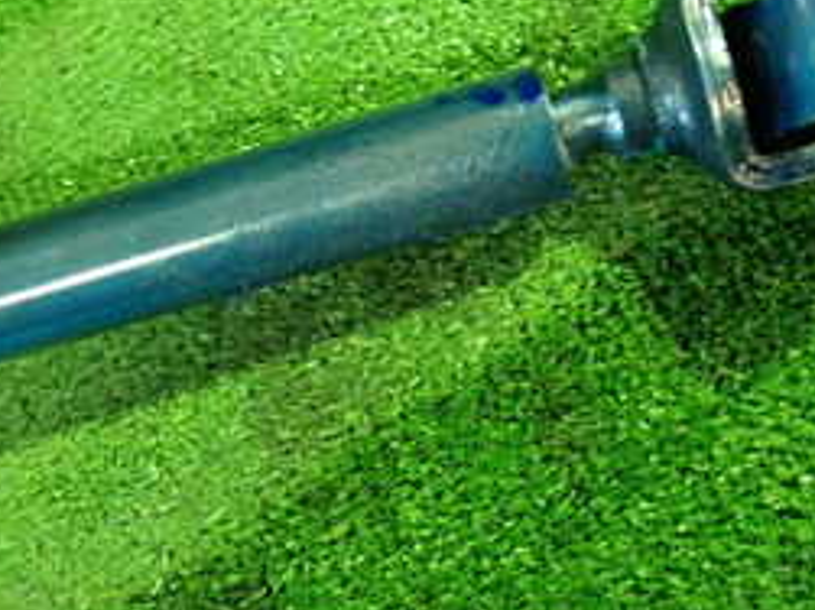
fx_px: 1577
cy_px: 263
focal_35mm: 67
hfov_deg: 28.9
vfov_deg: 21.9
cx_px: 299
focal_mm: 5.05
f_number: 2.2
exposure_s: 1/30
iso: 640
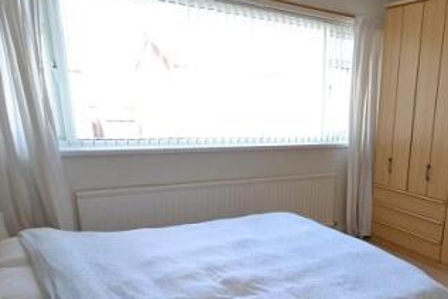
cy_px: 223
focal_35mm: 31
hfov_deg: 55.5
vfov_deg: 41.1
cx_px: 366
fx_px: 386
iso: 400
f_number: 5.6
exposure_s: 1/125
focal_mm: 10
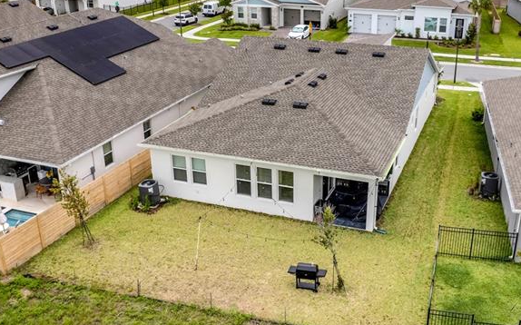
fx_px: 568
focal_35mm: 40
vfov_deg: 31.9
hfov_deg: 49.2
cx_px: 293
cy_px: 173
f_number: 2.8
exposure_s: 1/120
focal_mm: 8.38
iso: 120
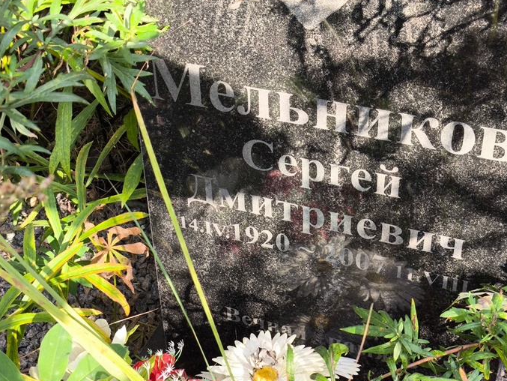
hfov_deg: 32.7
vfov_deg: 24.8
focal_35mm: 59
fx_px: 864
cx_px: 248
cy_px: 203
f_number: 1.7
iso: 50
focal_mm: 4.71
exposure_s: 1/228
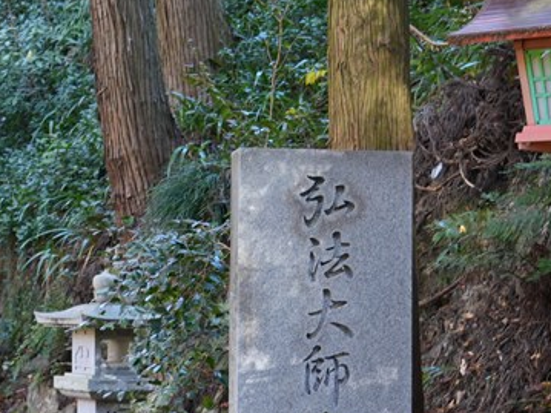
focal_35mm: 107
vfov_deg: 13.8
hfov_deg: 17.8
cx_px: -51
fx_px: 1703
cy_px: 169
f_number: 4
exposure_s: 1/40
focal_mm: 39
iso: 800
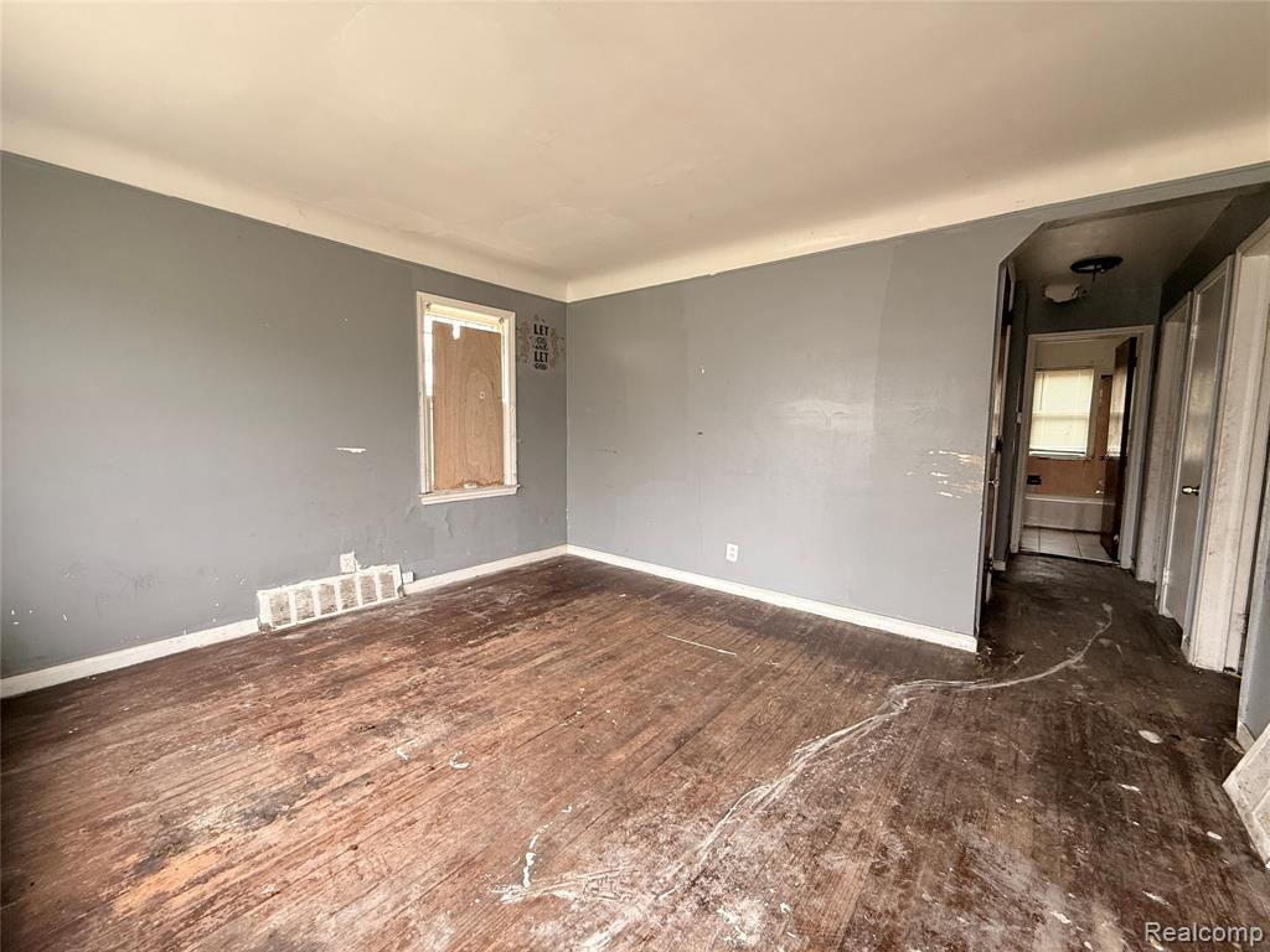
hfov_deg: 102.1
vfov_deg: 85.7
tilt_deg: -4.7
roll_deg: -0.7
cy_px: 476
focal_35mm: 14
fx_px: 514
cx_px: 635
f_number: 2.2
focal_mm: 2.22
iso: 200
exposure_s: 1/99
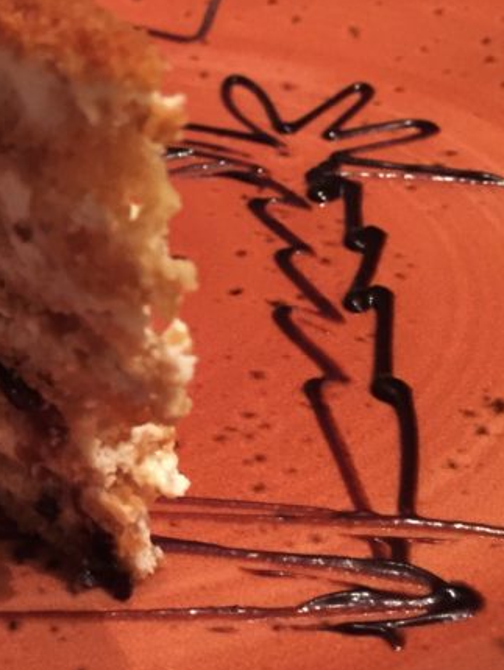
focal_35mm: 69
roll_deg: +2.2
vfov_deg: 28.1
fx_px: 1338
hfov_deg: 20.6
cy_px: 268
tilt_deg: -32.3
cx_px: -8
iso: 250
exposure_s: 1/17
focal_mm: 4.15
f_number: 2.2
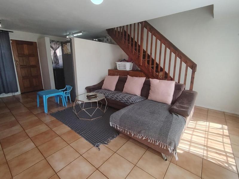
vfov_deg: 74.7
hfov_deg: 91.0
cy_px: 90
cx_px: 120
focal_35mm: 17
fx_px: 117
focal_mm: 1.42
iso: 100
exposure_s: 1/276
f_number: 2.2
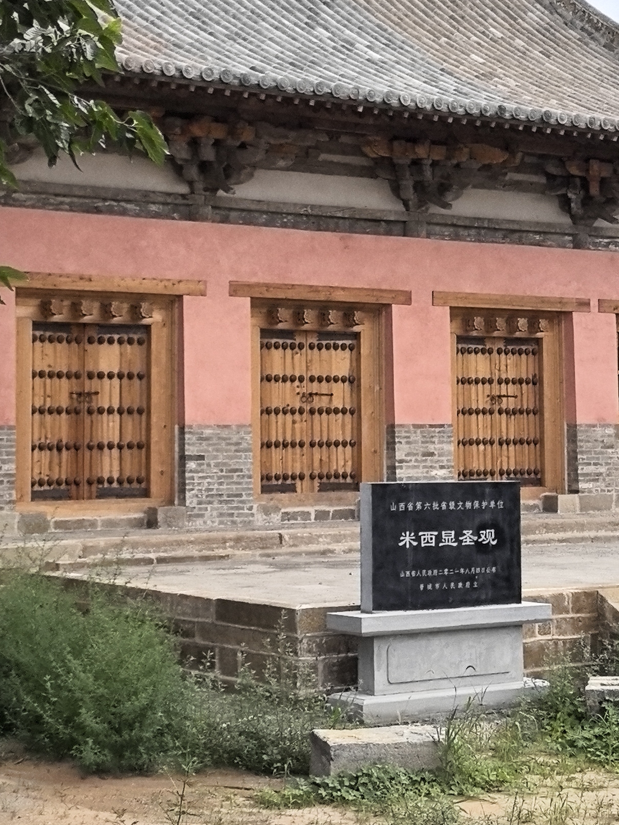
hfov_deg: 19.1
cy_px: 366
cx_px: 359
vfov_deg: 25.3
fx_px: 1835
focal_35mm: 77
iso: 50
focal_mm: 5.75
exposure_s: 1/6536
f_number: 1.4
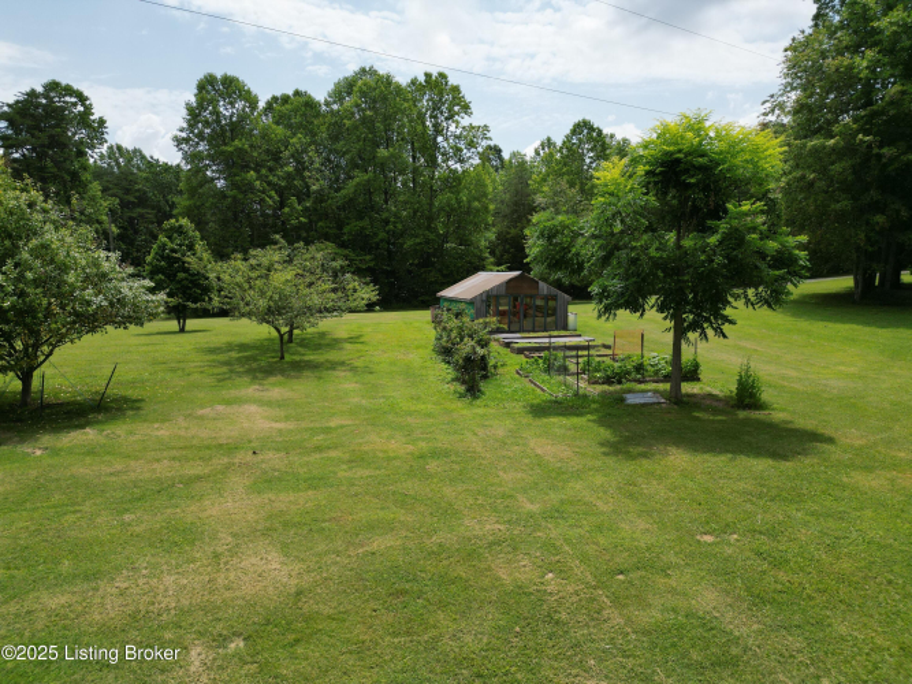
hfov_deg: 71.6
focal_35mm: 24
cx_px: 456
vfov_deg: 56.8
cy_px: 342
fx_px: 632
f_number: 1.7
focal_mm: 6.72
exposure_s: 1/5000
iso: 140
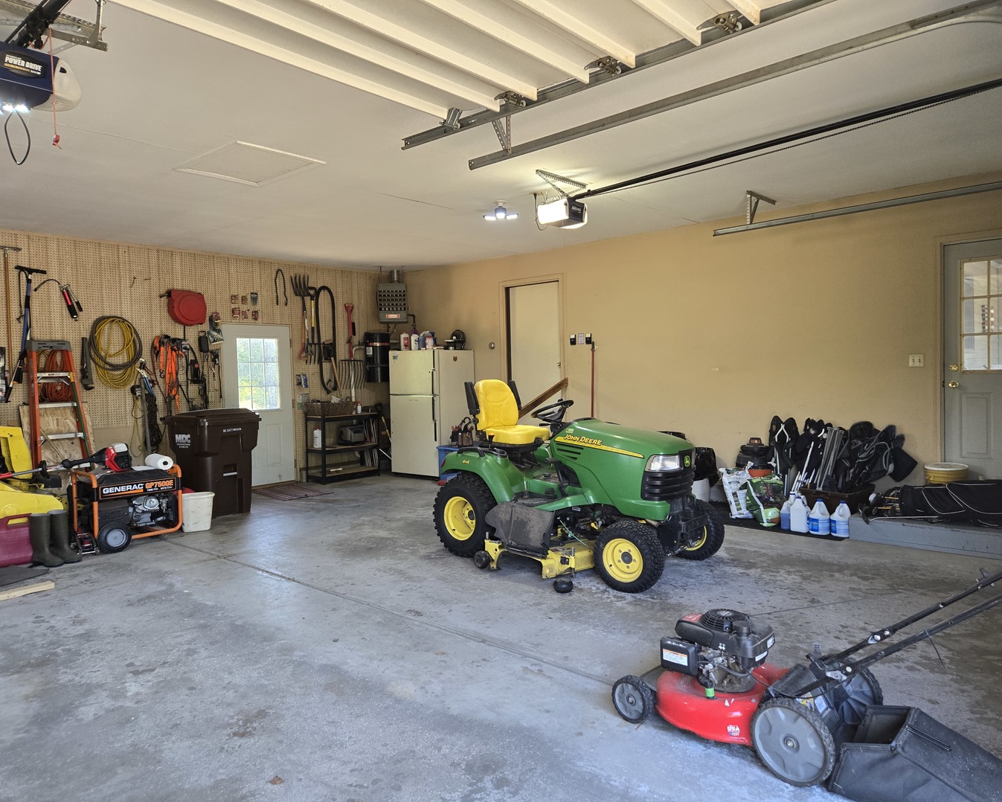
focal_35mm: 24
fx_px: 712
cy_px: 401
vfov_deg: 58.8
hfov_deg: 70.3
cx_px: 505
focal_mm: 5.4
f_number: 1.8
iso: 160
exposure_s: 1/120
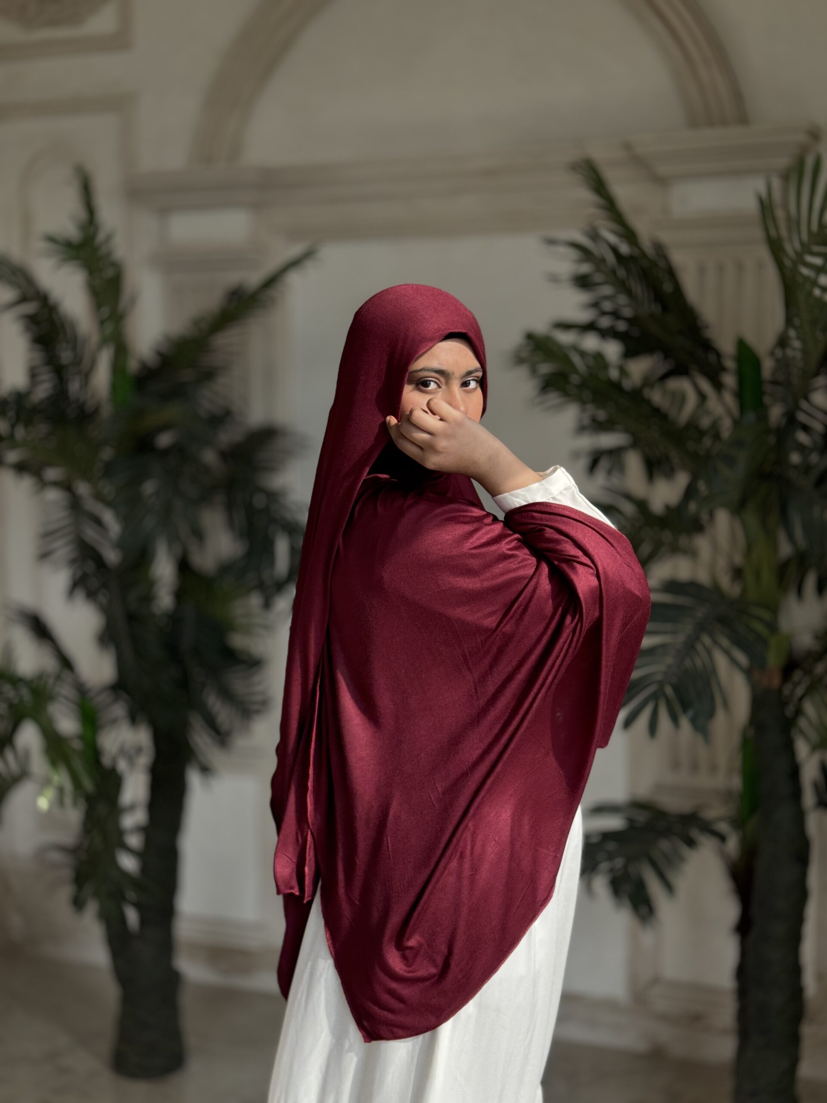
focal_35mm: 48
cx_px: 414
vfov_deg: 39.7
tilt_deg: -4.7
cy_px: 552
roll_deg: +0.1
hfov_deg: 30.3
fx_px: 1529
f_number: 1.78
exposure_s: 1/1458
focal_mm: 6.76
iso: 64
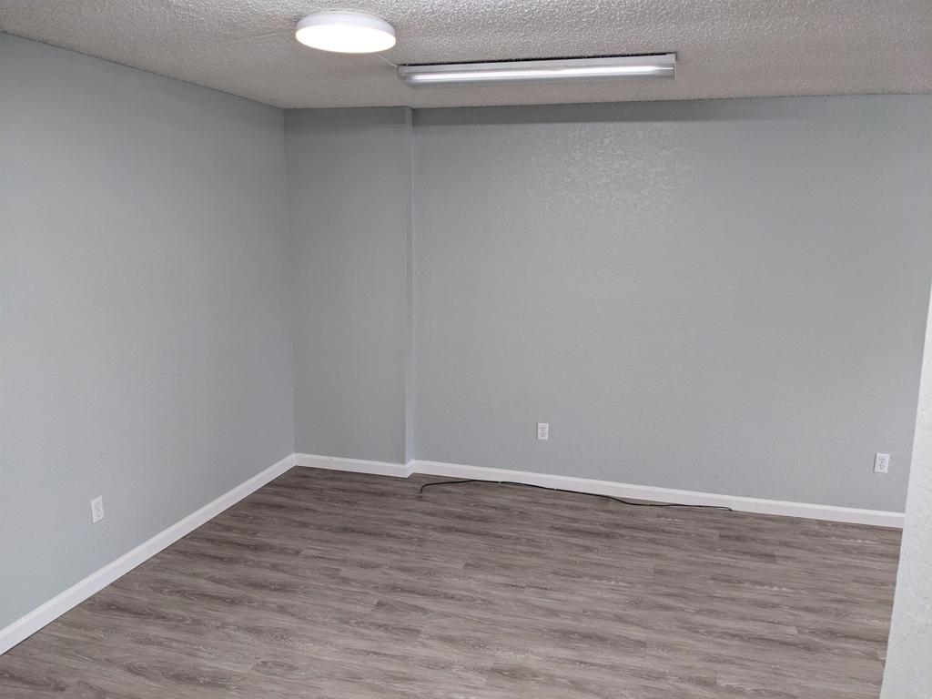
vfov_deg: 51.4
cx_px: 466
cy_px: 350
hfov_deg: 65.3
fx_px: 727
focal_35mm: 27
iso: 72
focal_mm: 4.38
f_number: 1.73
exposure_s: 1/24
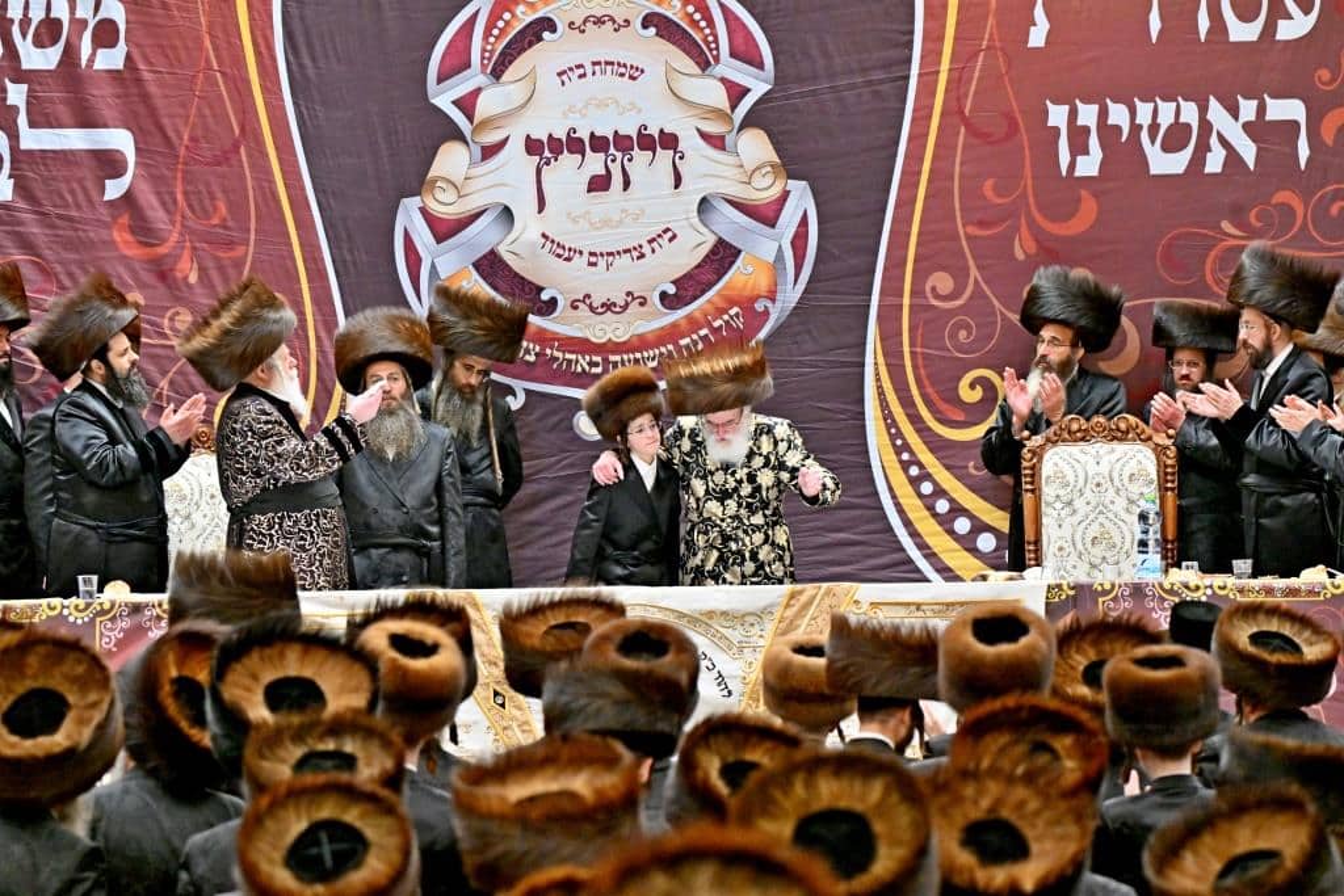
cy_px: 448
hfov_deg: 11.4
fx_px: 6720
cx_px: 672
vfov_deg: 7.6
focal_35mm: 180
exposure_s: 1/800
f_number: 5.6
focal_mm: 180
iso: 3200
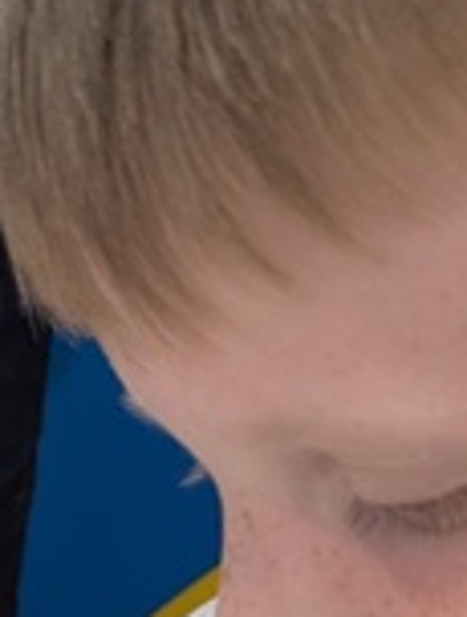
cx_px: -426
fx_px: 2254
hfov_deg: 10.9
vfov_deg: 14.4
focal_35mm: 126
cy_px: 978
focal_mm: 6.81
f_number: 1.85
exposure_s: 1/88.5
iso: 257
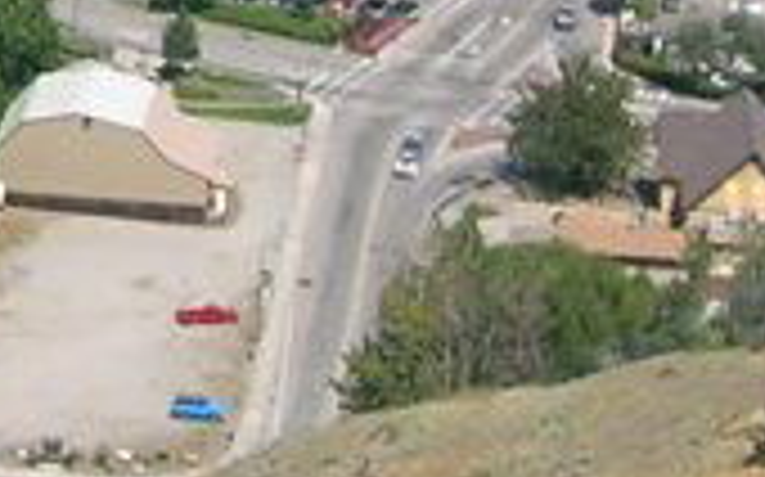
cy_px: -266
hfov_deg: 8.0
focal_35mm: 254
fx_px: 5292
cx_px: -590
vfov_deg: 5.1
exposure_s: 1/396
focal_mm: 5.7
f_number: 4.9
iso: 50
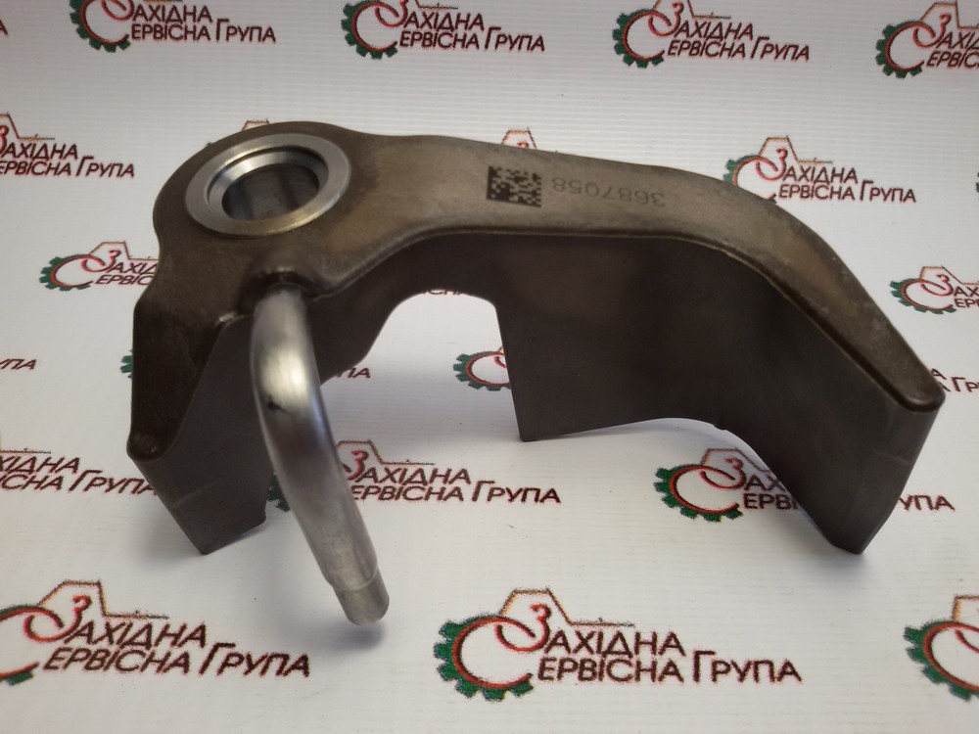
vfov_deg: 45.4
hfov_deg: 58.4
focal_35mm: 31
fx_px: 877
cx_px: 490
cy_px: 367
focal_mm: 2.93
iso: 40
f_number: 2.4
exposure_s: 1/100
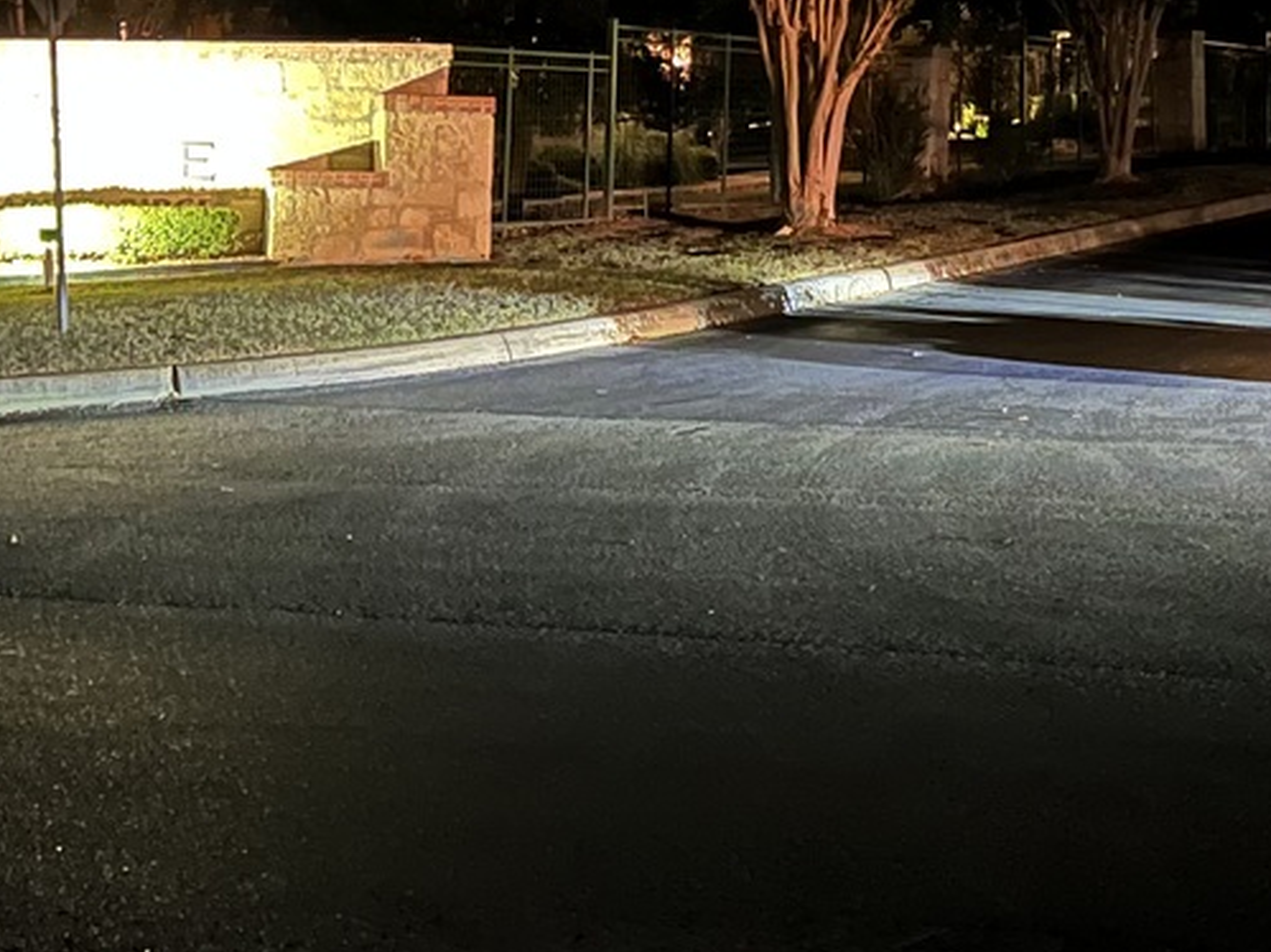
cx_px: 983
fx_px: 2753
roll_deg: -1.2
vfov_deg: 19.3
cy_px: 122
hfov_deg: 25.6
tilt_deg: +0.1
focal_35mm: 75
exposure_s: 1/5
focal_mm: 5.7
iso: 1000
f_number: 1.5
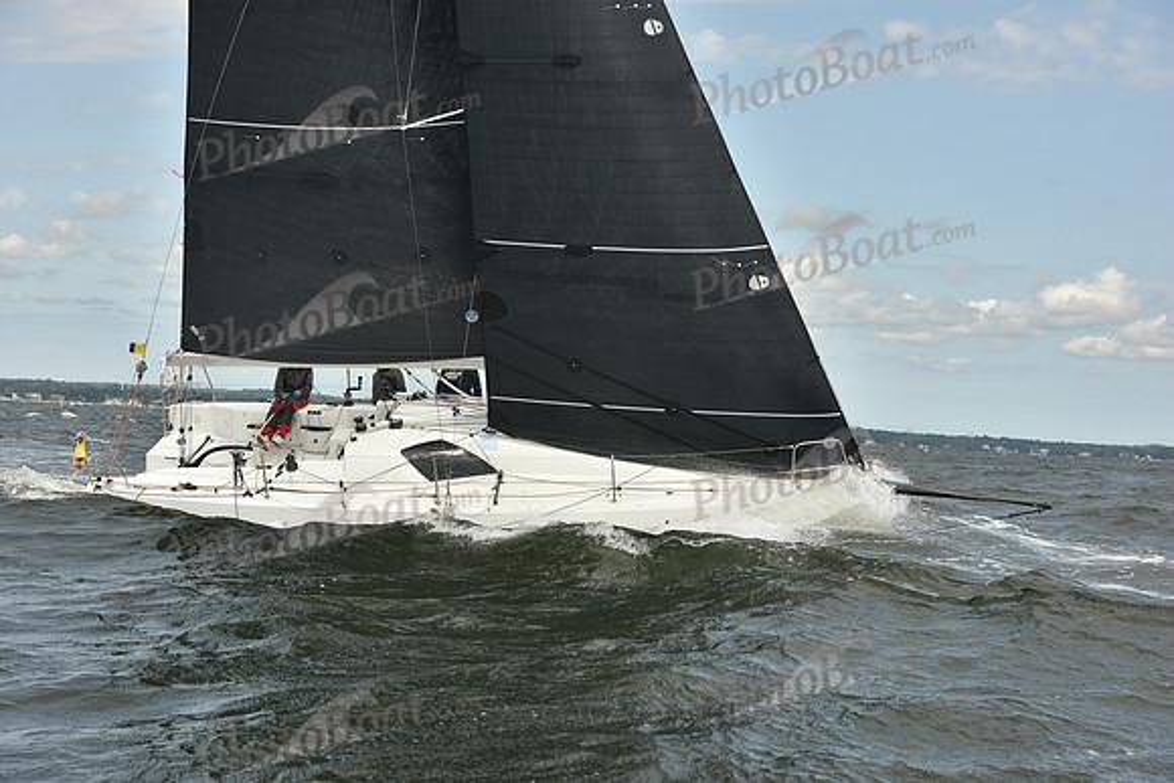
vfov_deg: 19.5
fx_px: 2283
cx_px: 587
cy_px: 392
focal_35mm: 70
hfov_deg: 28.8
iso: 250
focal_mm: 70
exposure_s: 1/800
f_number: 8
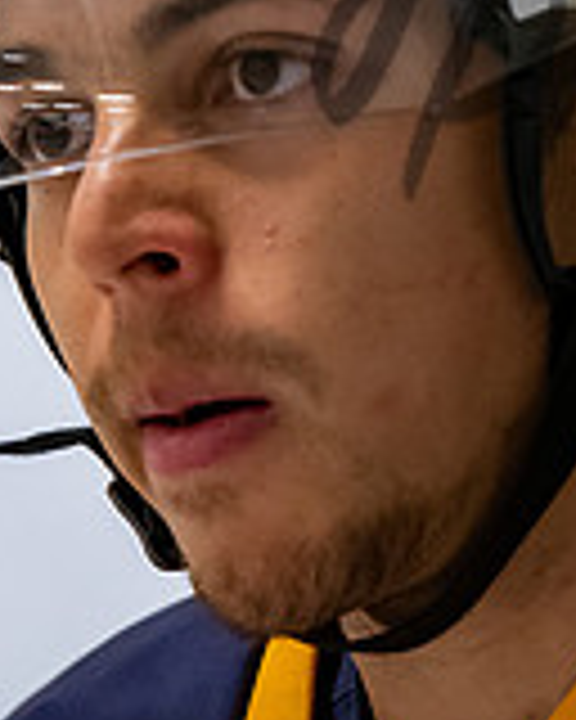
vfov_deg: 2.2
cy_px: 146
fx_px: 19029
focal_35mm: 893
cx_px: 634
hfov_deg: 1.7
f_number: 3.2
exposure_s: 1/800
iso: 2000
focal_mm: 175
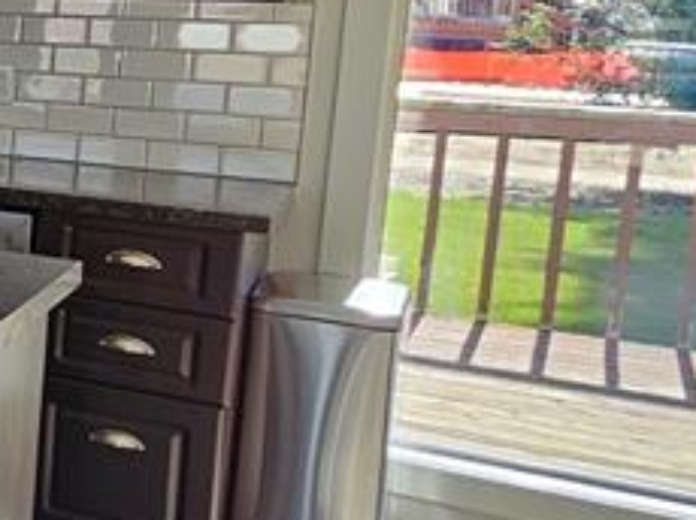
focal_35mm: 58
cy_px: 106
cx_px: -726
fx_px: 1165
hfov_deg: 18.7
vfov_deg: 24.8
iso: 50
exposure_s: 1/176
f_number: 2.2
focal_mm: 2.2
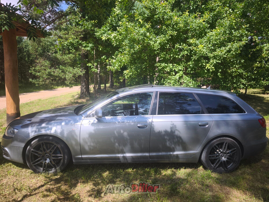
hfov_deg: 71.6
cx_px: 132
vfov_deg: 56.8
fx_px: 187
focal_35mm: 24
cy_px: 104
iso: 50
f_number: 1.6
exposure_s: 1/951
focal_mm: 6.57
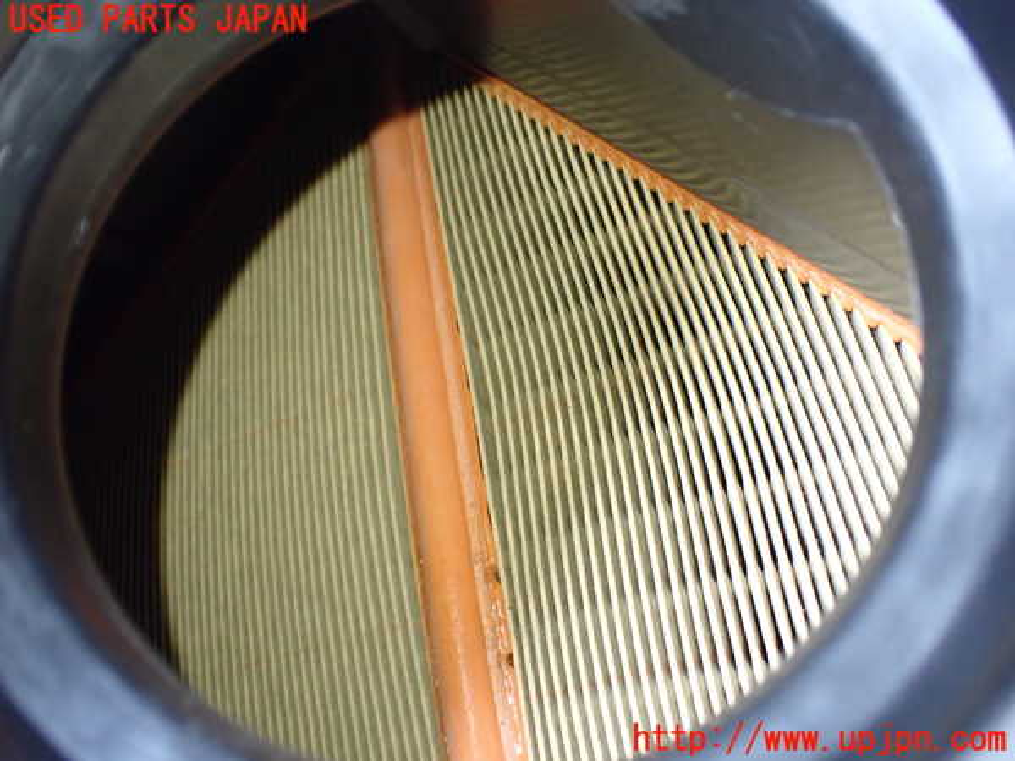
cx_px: 508
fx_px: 880
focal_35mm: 30
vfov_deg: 46.8
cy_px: 380
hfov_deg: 60.0
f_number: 2.3
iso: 640
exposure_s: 1/125
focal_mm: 5.4
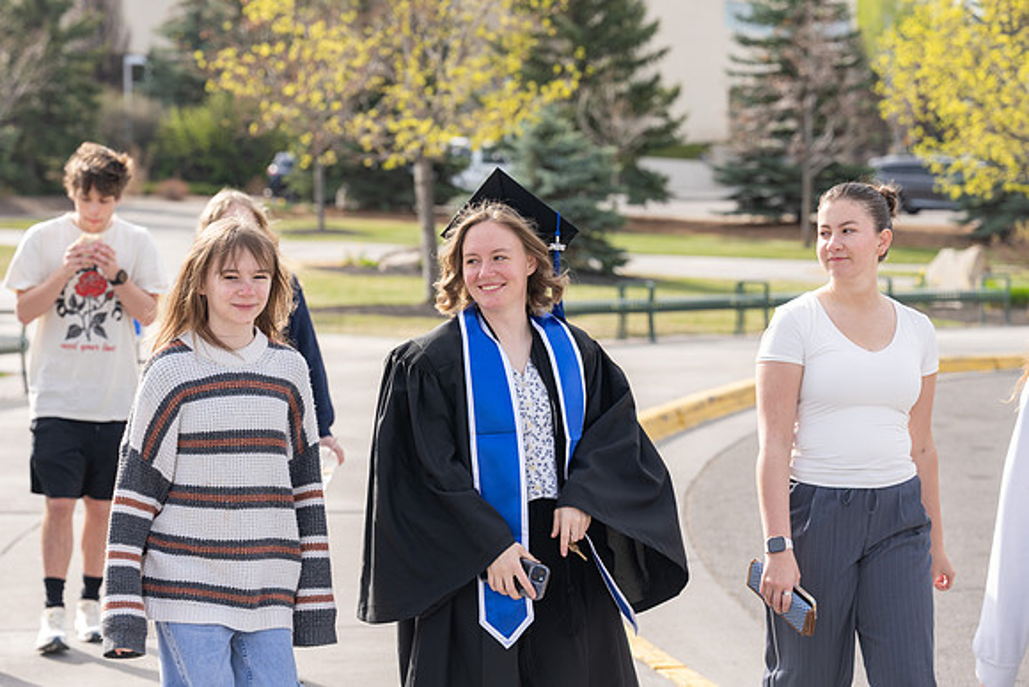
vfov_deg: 14.6
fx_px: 2685
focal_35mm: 94
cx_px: 440
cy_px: 294
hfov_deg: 21.7
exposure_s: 1/320
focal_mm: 82
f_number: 4
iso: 80
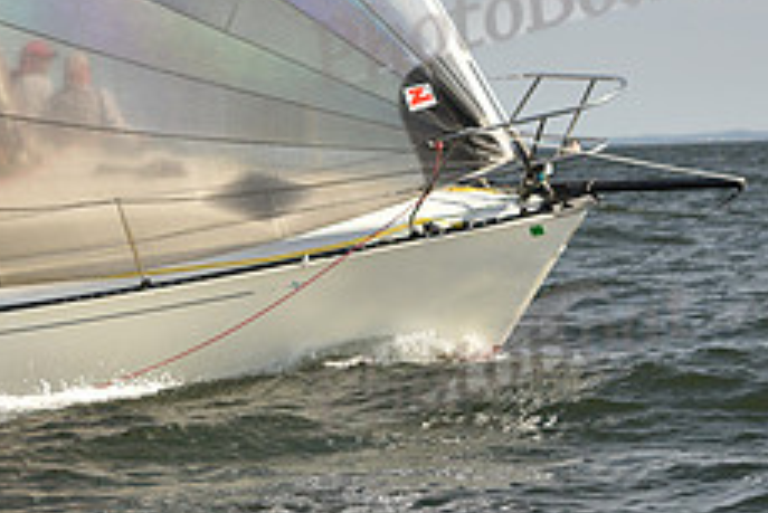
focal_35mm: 177
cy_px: 223
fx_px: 3778
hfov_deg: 11.6
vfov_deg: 7.8
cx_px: 141
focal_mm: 70
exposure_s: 1/640
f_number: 4
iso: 250
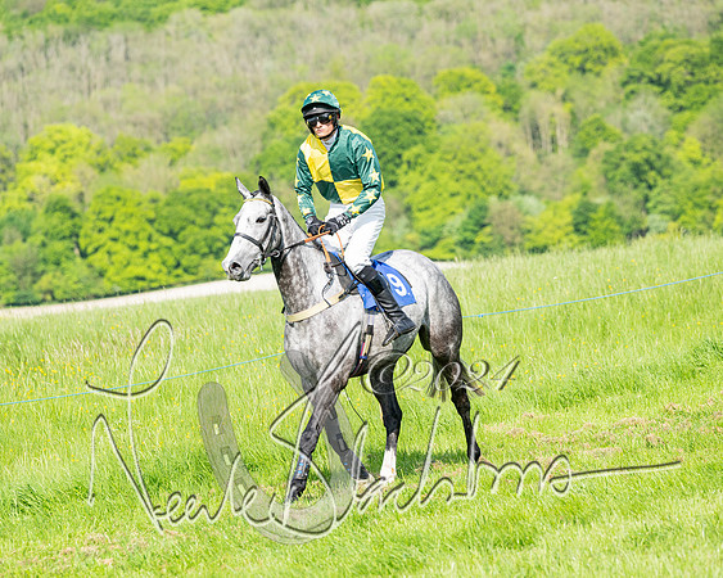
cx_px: 362
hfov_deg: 9.3
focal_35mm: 208
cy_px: 289
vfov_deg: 7.4
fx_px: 4459
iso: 200
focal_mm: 185
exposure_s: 1/1000
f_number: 5
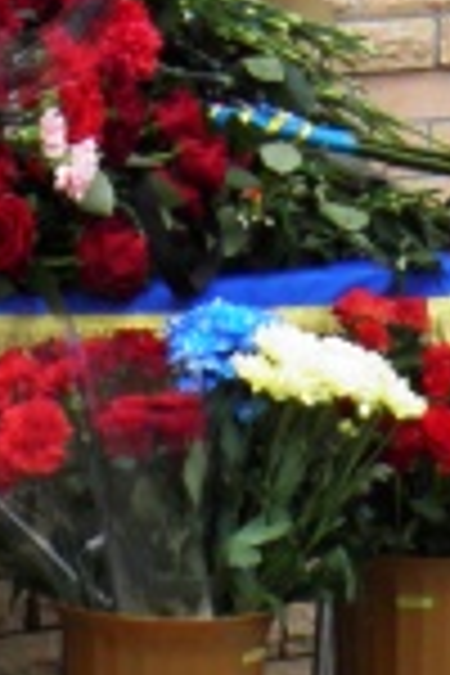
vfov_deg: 7.6
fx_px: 4668
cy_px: -1071
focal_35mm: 249
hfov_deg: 5.5
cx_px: -81
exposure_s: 1/100
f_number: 5.5
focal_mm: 6.3
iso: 50
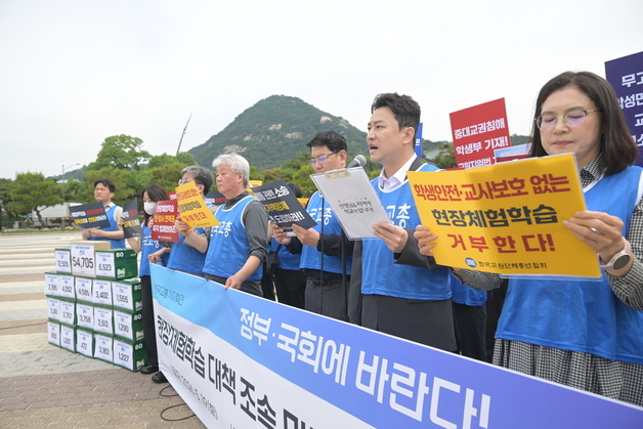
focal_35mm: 24
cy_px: 214
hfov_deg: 73.7
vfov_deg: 53.2
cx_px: 322
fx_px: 429
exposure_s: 1/640
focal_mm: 24
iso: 160
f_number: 4.5
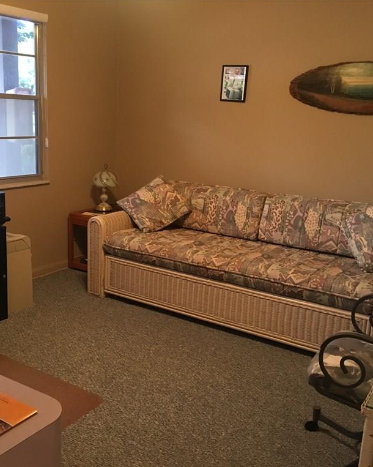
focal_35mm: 38
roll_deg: -3.7
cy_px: 234
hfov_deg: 39.1
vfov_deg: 47.9
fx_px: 525
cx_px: 159
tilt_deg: -13.4
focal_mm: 4.15
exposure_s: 1/20
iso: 200
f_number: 2.2
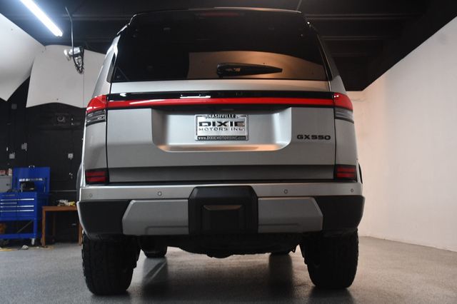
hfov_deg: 49.6
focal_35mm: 39
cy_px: 152
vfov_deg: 34.2
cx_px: 228
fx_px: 495
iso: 1600
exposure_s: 1/125
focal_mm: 26
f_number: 3.8
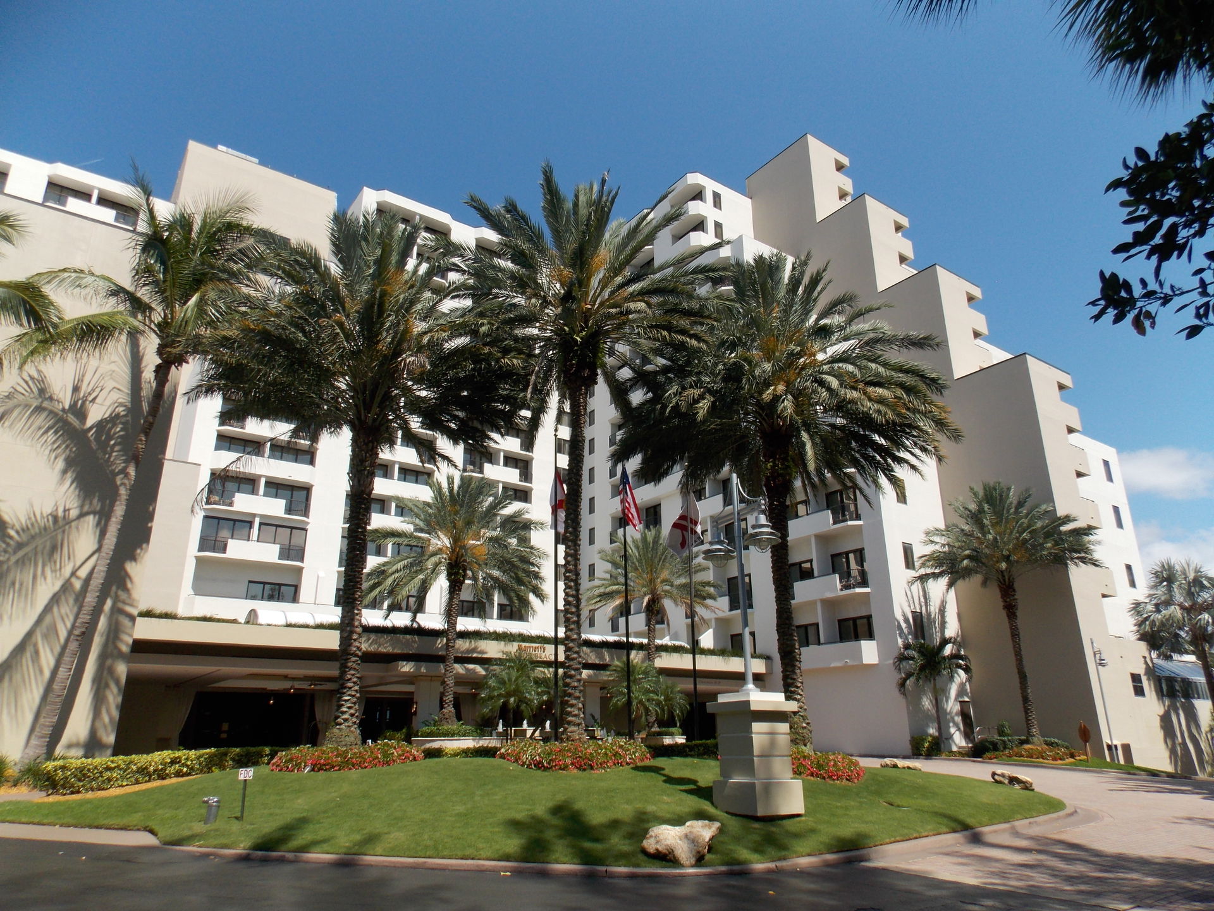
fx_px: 807
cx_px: 607
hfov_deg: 73.9
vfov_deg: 58.9
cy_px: 456
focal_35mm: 23
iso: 80
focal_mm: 4
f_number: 3.1
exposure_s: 1/1250
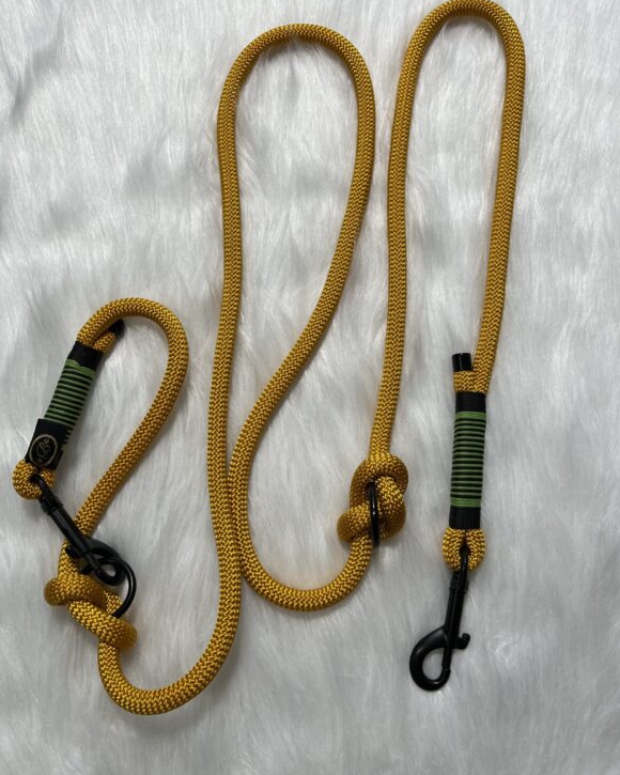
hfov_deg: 51.5
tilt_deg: -78.9
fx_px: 642
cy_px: 357
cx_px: 301
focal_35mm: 28
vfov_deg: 62.1
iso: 40
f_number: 1.6
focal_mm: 5.1
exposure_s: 1/121
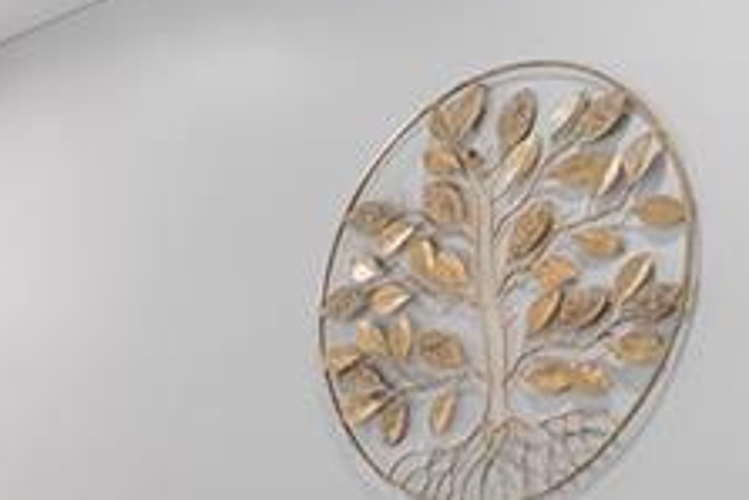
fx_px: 2540
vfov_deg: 10.7
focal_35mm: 122
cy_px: 829
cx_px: -1579
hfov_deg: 10.6
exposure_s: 1/40
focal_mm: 17
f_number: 8
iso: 640
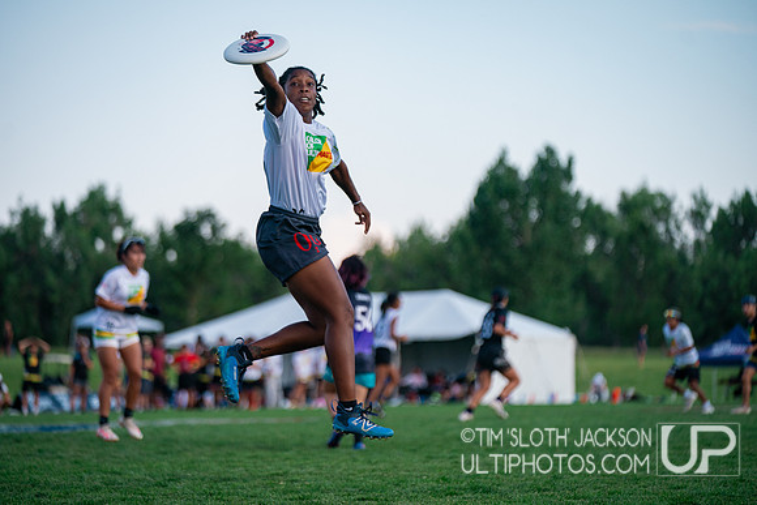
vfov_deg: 9.9
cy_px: 252
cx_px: 378
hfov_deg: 14.9
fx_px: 2902
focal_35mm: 138
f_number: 2.8
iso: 500
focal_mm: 138
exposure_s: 1/2500
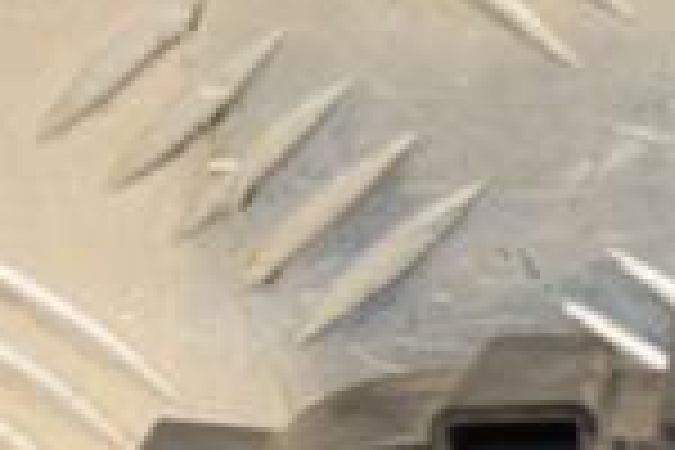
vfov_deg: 2.9
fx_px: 8981
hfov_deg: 4.3
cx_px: 1026
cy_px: 860
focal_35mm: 479
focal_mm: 80
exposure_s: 1/160
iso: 800
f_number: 5.3
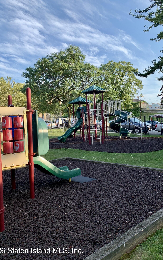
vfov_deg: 66.5
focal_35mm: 28
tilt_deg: -0.3
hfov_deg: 44.5
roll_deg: +1.6
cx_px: 82
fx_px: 199
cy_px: 131
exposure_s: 1/664
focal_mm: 4.25
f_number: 1.8
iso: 25
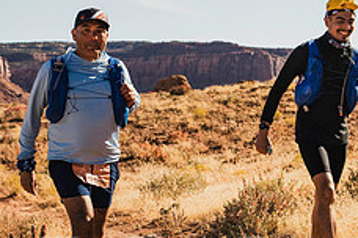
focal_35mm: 107
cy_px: 103
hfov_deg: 19.0
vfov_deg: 12.8
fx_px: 1064
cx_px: 265
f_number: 4.5
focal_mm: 42
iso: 800
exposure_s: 1/800
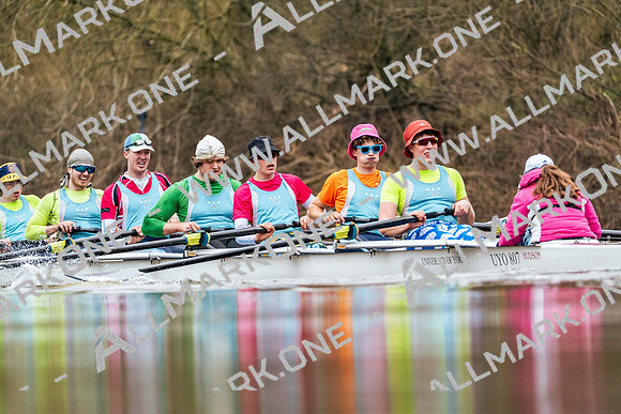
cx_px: 310
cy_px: 207
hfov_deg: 5.2
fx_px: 6901
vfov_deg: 3.4
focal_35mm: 400
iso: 4000
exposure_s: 1/2000
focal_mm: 400
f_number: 6.3
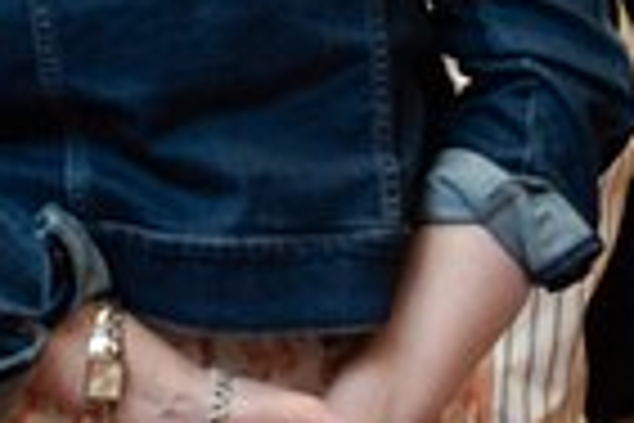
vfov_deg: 4.4
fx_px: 5441
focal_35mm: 309
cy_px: -299
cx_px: -247
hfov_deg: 6.6
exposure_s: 1/200
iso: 1600
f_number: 3.5
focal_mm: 75
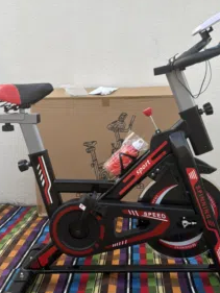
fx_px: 313
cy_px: 141
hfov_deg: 38.5
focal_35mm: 37
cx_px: 135
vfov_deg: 50.1
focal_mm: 5.96
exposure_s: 1/151
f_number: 1.6
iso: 32
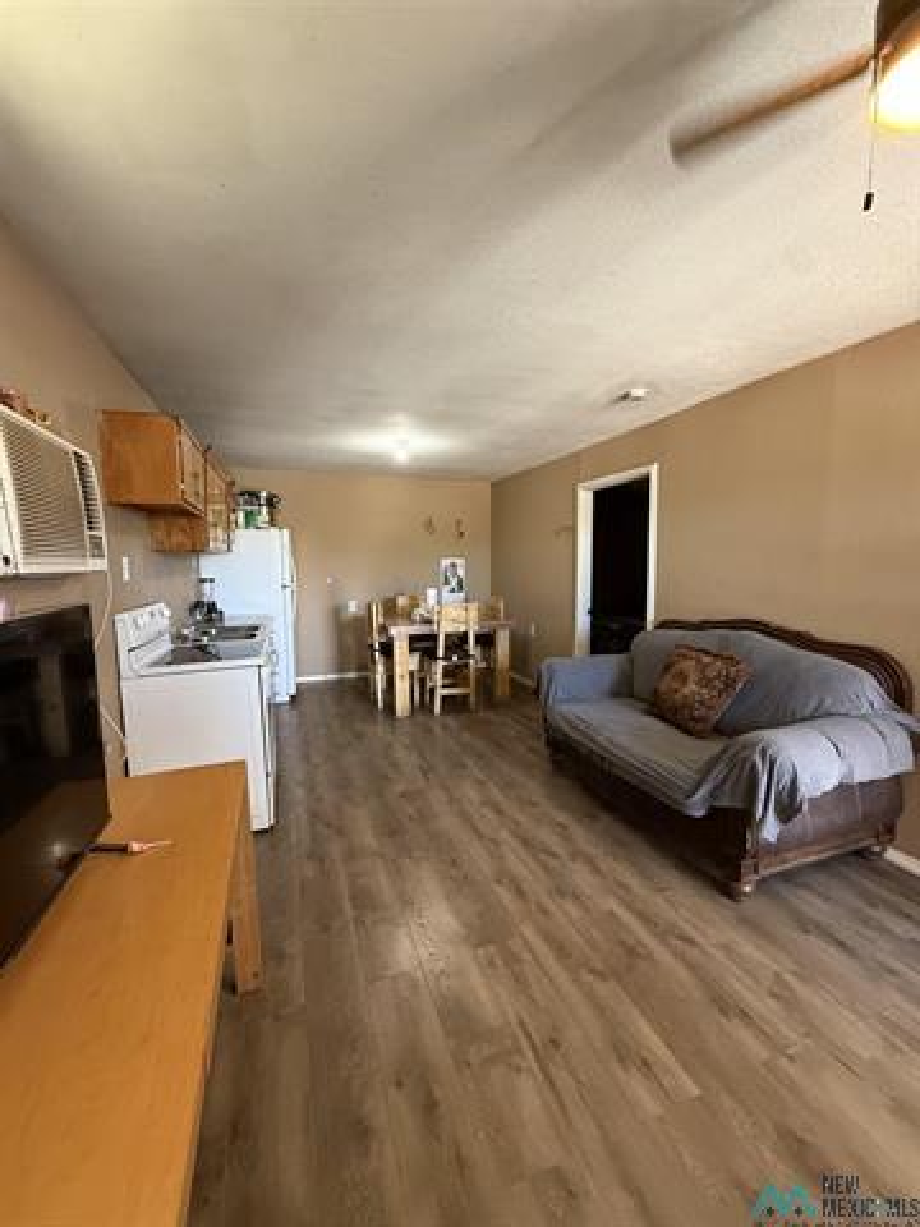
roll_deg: -0.2
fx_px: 496
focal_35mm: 14
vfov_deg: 102.1
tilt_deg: -5.4
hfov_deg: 85.7
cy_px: 614
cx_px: 460
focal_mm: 2.22
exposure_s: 1/60
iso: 500
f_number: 2.2
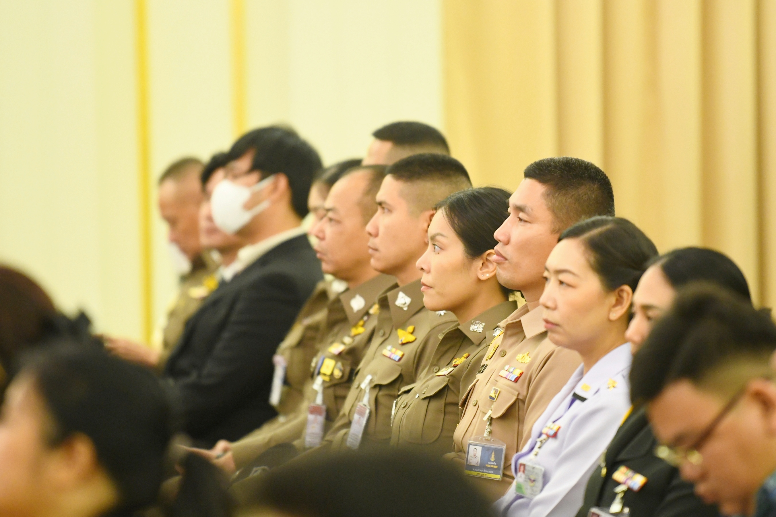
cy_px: 258
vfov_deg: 4.6
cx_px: 388
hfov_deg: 6.9
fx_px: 6463
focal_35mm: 300
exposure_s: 1/160
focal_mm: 200
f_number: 2.8
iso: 1600
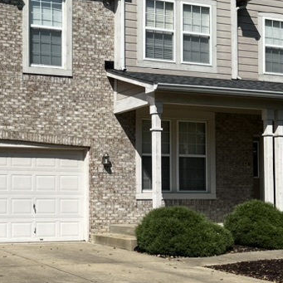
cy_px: 171
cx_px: 51
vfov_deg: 25.0
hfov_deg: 24.5
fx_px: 638
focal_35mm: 69
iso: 50
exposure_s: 1/8000
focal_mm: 5.7
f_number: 1.5
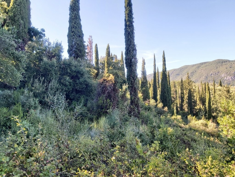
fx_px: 177
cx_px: 118
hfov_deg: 67.3
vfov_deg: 53.1
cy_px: 88
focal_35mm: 26
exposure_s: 1/216
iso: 64
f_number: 1.7
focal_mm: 3.92
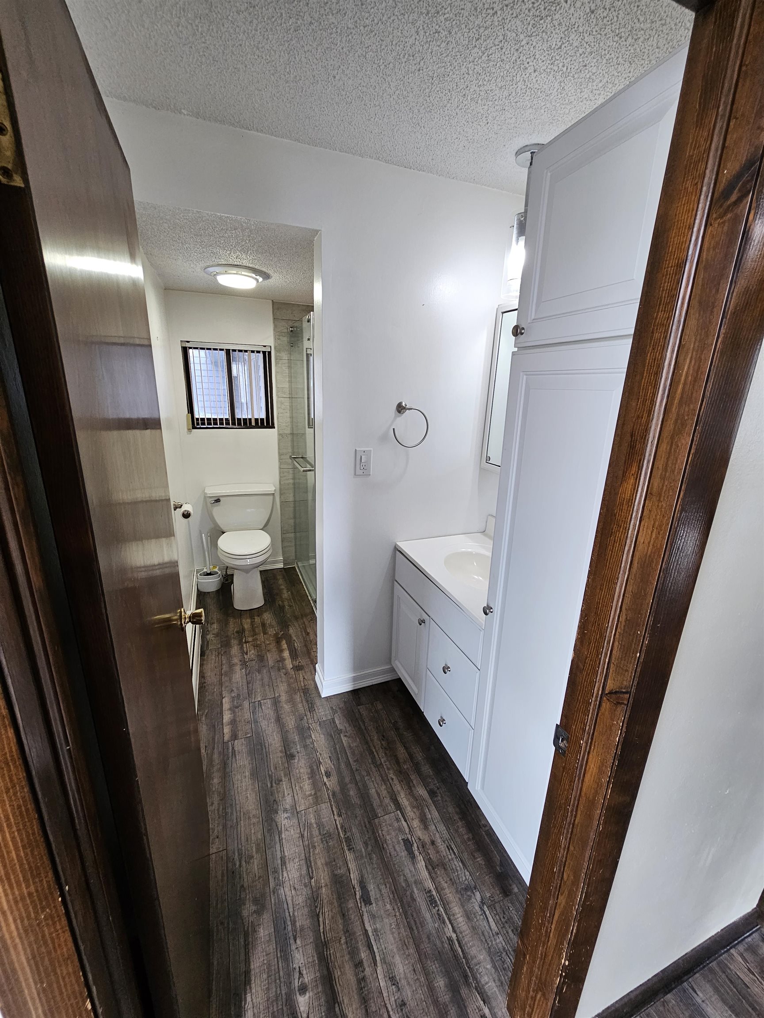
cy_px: 509
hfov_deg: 89.9
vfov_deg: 106.2
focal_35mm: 13
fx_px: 383
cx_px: 382
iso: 160
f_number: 2.2
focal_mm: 2.2
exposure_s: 1/60
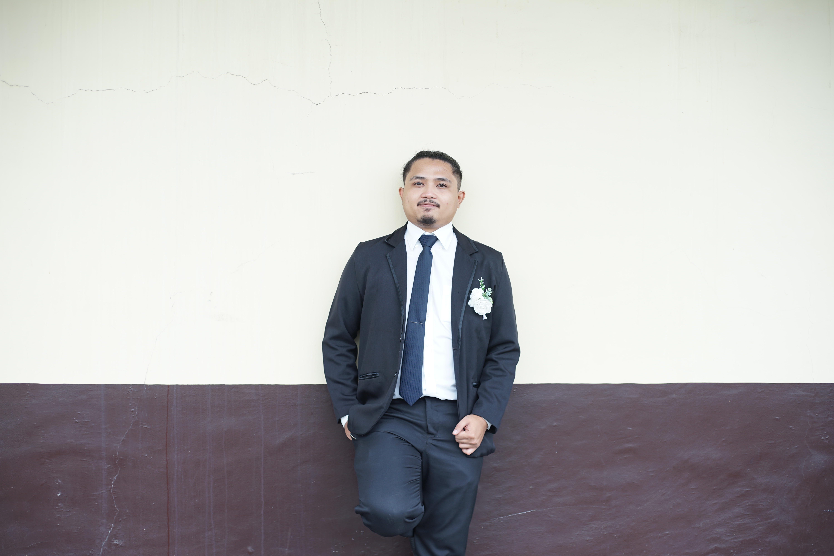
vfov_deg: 27.0
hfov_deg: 39.6
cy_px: 278
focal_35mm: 50
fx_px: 1158
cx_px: 417
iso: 100
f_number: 2.8
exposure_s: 1/200
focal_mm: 50
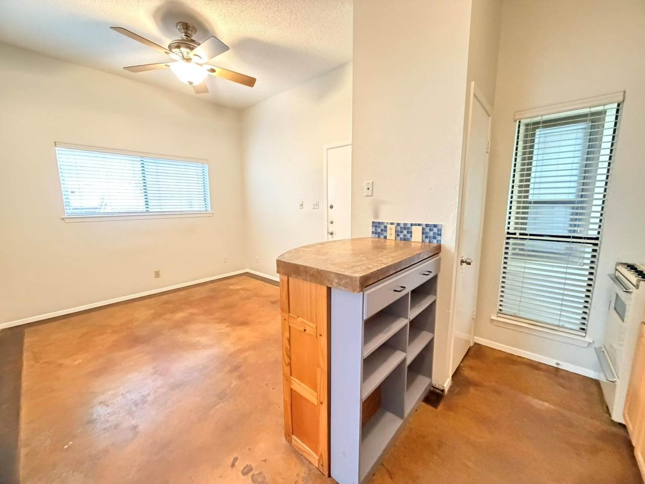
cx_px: 322
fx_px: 261
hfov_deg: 102.1
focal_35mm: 14
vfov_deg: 85.7
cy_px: 242
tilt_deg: -8.9
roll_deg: +0.3
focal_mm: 2.22
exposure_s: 1/30
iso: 3200
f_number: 2.2
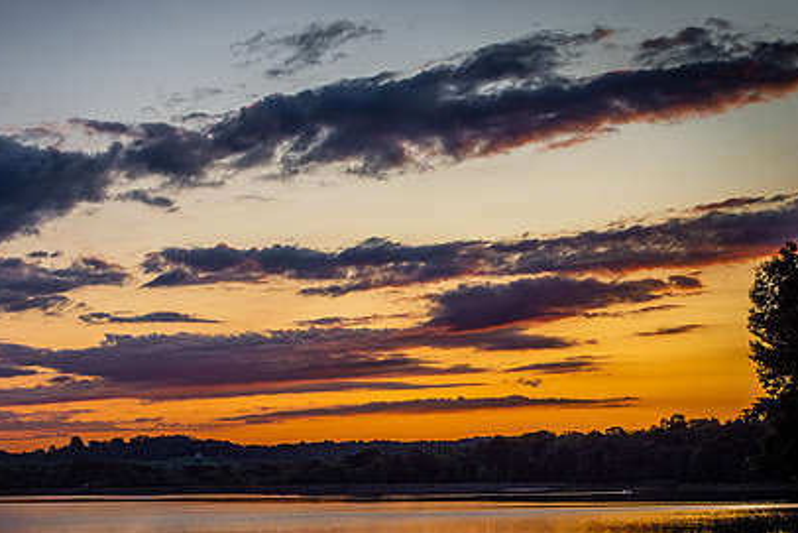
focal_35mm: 88
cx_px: 281
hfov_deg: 23.0
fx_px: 1951
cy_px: 363
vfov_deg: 15.5
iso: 400
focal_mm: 40
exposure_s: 1/250
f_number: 8
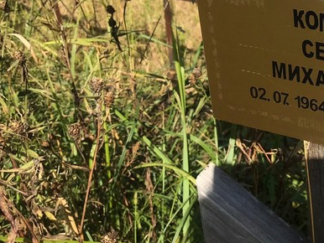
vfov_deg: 25.0
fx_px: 543
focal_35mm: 58
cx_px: 328
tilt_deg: -25.7
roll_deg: +1.1
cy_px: 60
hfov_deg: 30.7
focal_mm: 3.99
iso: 20
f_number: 1.8
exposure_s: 1/3300
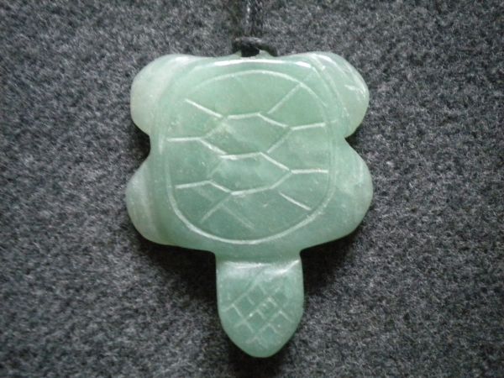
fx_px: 597
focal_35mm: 41
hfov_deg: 45.8
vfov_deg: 35.1
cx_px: 252
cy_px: 189
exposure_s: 1/8.8
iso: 800
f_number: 3.5
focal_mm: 7.4
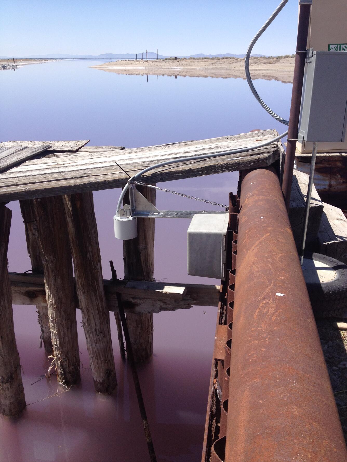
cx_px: 174
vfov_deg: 52.6
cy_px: 231
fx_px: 468
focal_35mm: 35
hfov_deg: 40.7
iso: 50
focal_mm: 4.28
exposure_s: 1/1577
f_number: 2.4
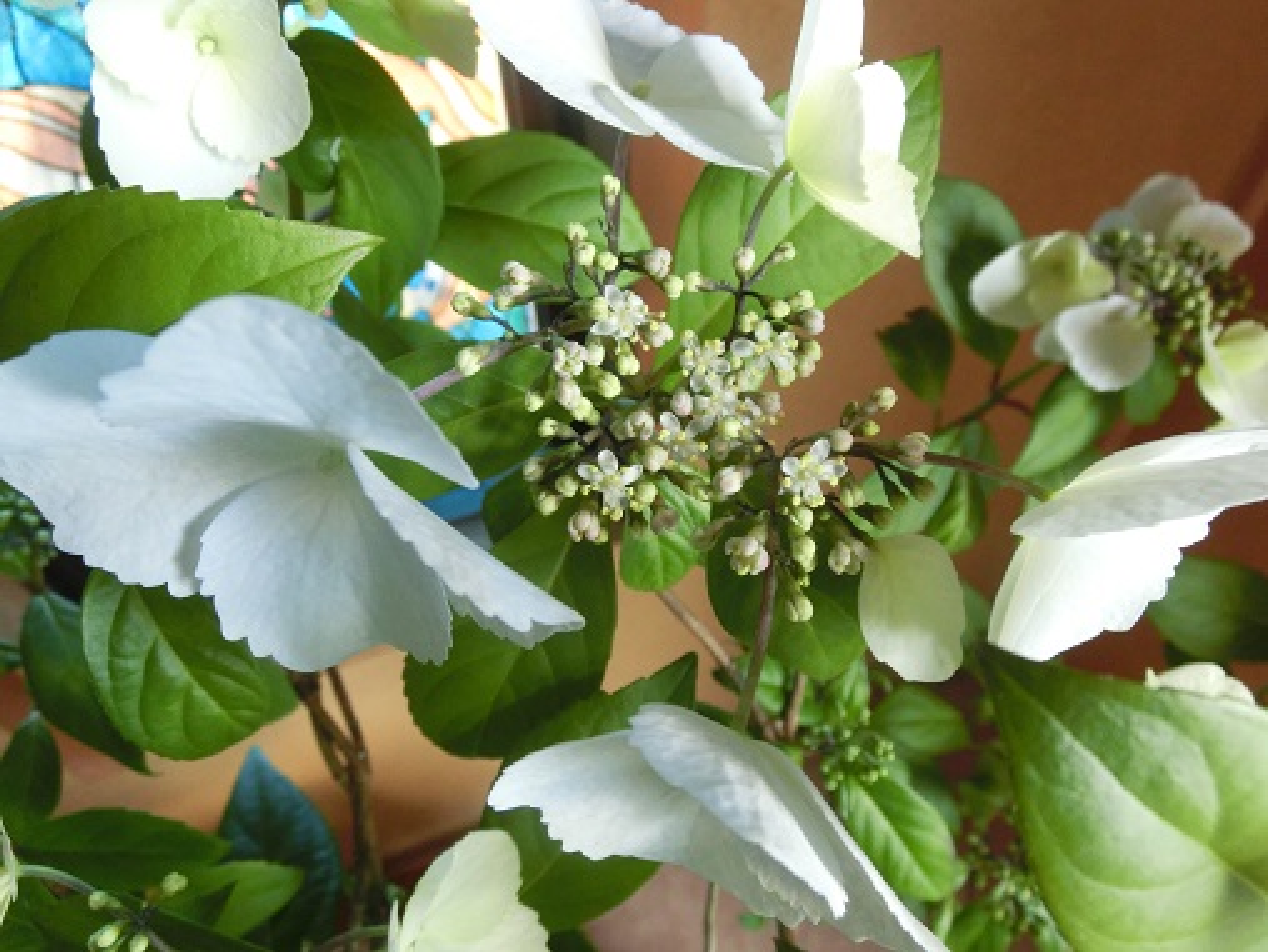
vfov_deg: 54.9
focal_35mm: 25
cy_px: 476
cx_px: 634
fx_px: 916
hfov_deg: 69.4
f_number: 3.3
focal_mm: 4.4
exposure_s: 1/125
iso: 500
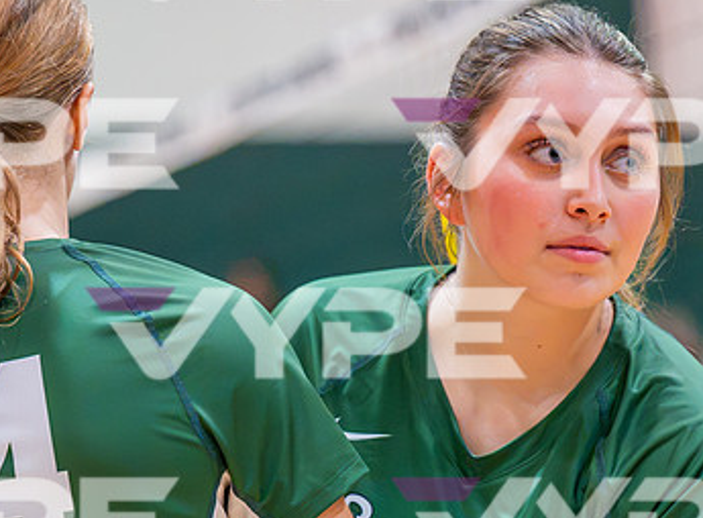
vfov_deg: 5.7
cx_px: 399
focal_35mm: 257
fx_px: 5185
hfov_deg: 7.8
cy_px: 485
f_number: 2.8
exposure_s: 1/800
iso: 10000
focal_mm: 115
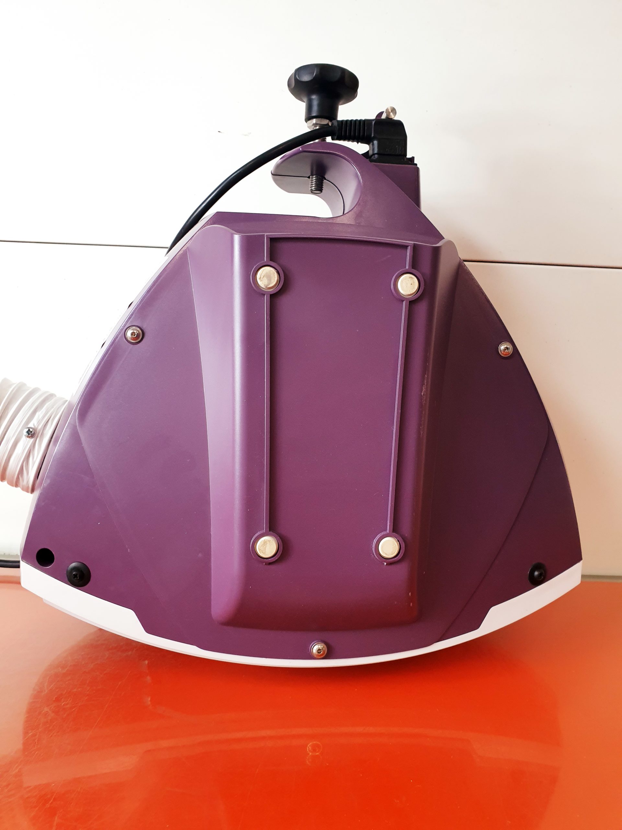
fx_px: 623
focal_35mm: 26
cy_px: 415
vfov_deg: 67.3
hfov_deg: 53.1
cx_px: 311
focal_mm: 4.3
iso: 200
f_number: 2.4
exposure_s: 1/50
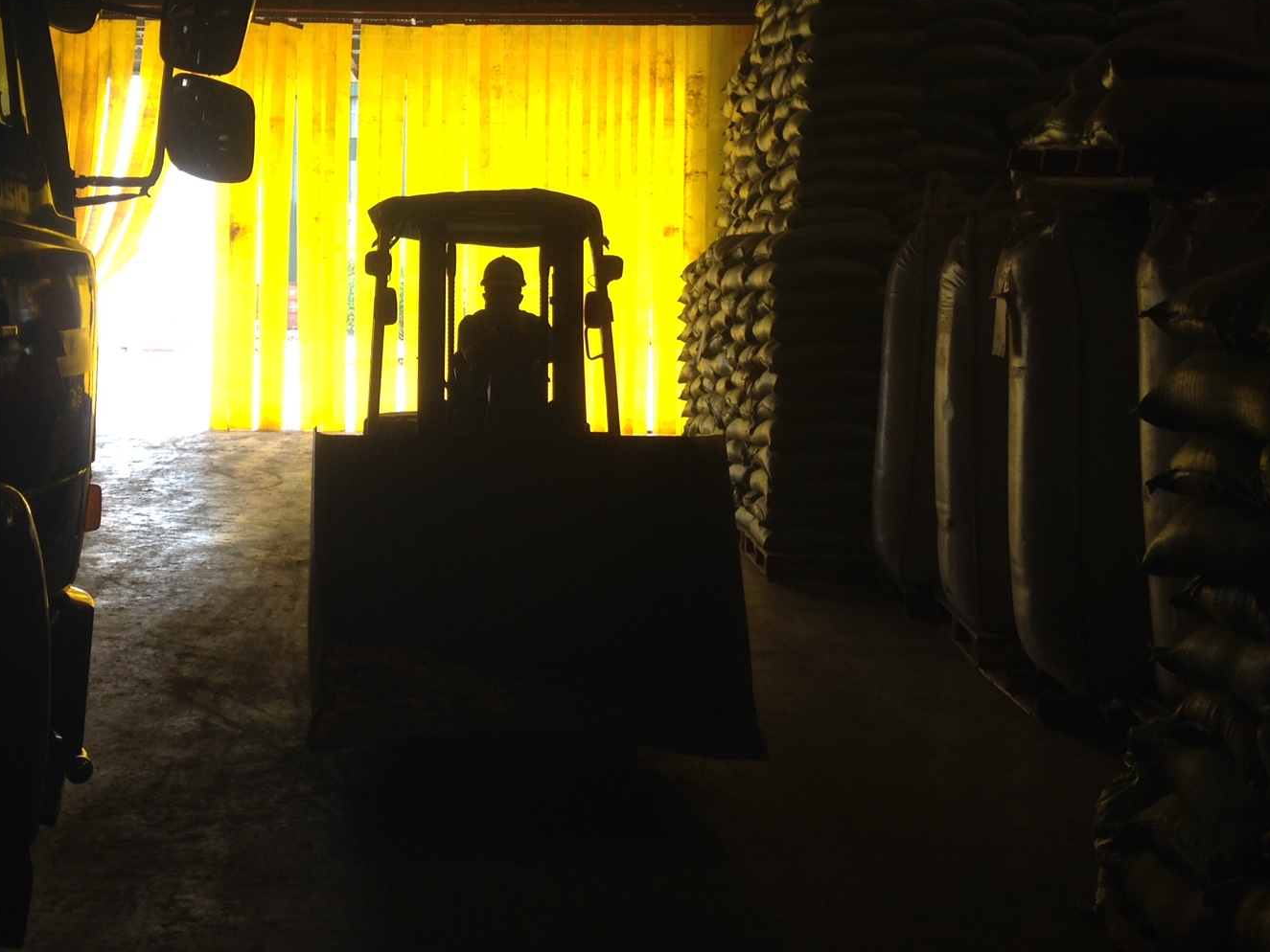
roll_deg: +0.7
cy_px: 325
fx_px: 1871
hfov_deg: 37.2
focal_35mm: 51
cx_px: 469
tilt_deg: -0.2
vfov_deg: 28.4
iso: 50
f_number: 2.4
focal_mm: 4.12
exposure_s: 1/120
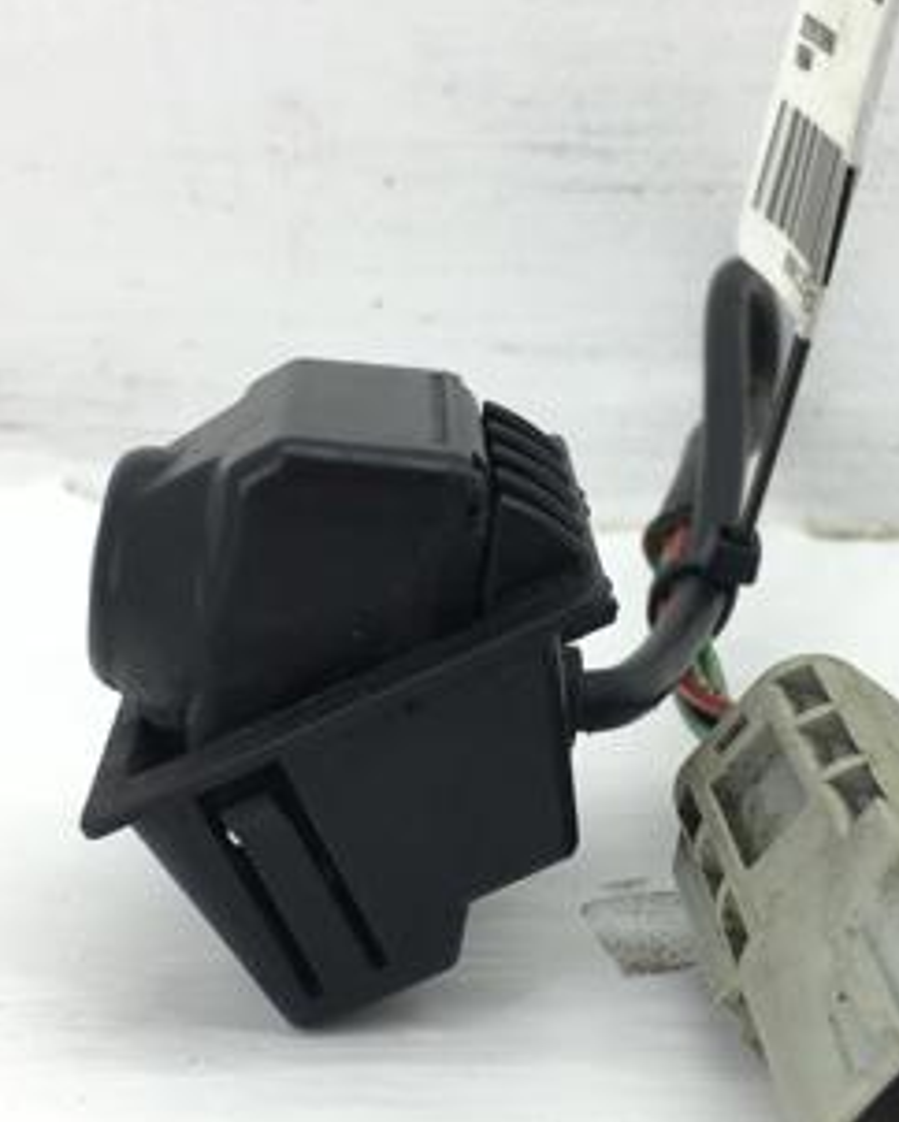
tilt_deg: -15.3
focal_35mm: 60
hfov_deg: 25.3
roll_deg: +0.6
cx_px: 561
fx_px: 1994
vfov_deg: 31.4
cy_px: 635
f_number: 2.2
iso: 25
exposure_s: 1/103
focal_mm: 4.15
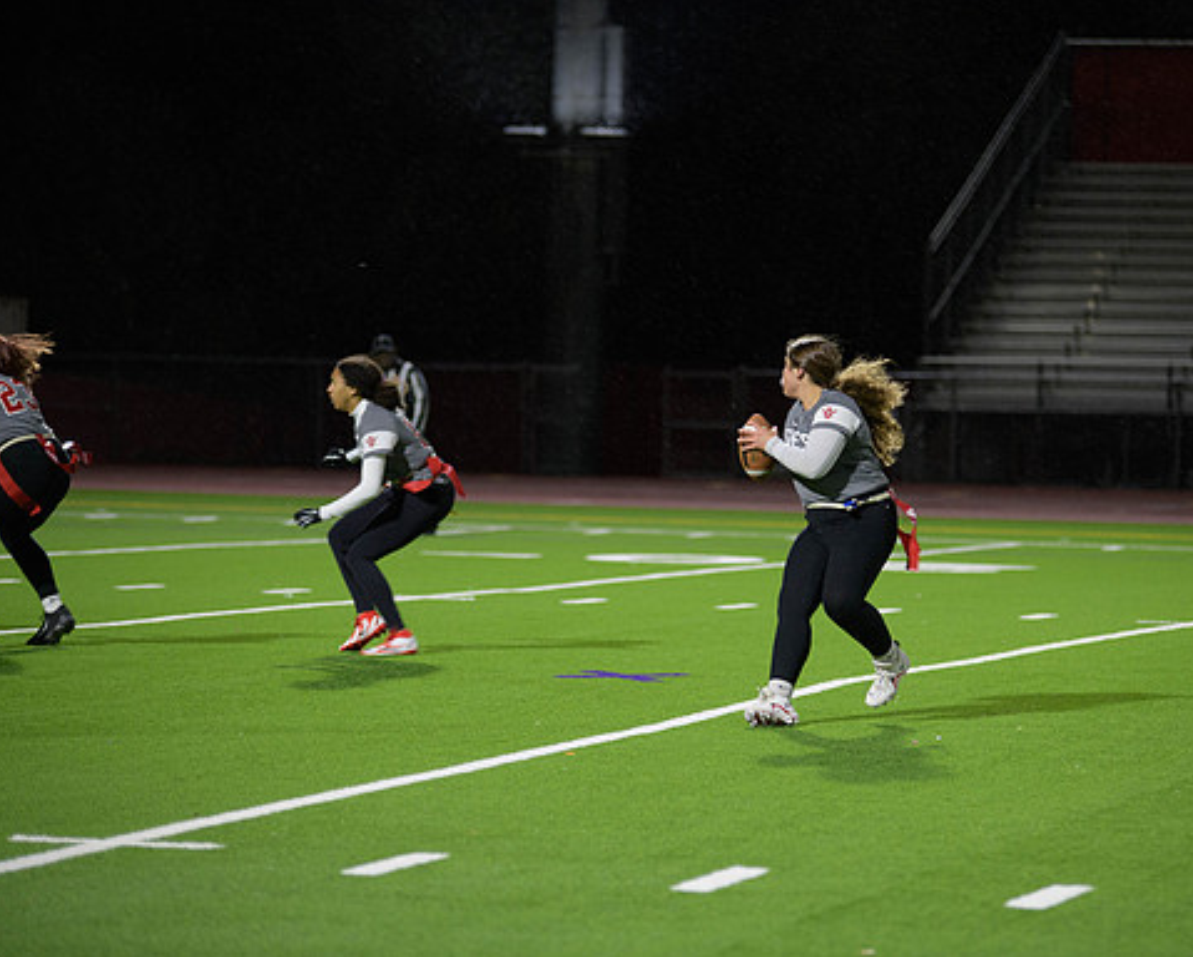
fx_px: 5619
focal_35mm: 159
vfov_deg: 9.7
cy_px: 477
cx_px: 707
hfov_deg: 12.1
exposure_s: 1/200
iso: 1000
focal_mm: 140
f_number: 2.8
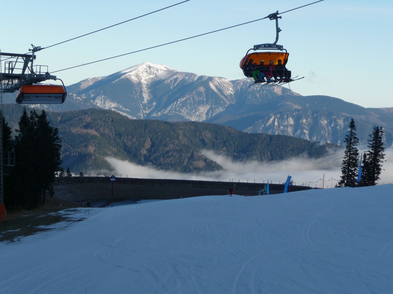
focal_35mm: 96
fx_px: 1090
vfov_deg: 15.4
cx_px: 196
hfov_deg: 20.4
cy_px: 147
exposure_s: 1/500
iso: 100
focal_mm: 16.3
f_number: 4.7
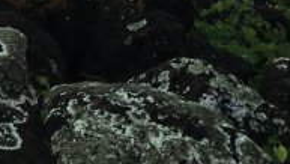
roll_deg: +1.2
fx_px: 770
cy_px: -217
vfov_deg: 10.6
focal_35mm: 100
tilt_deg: +6.3
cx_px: -26
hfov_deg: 20.4
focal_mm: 4.15
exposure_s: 1/120
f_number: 2.2
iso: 40
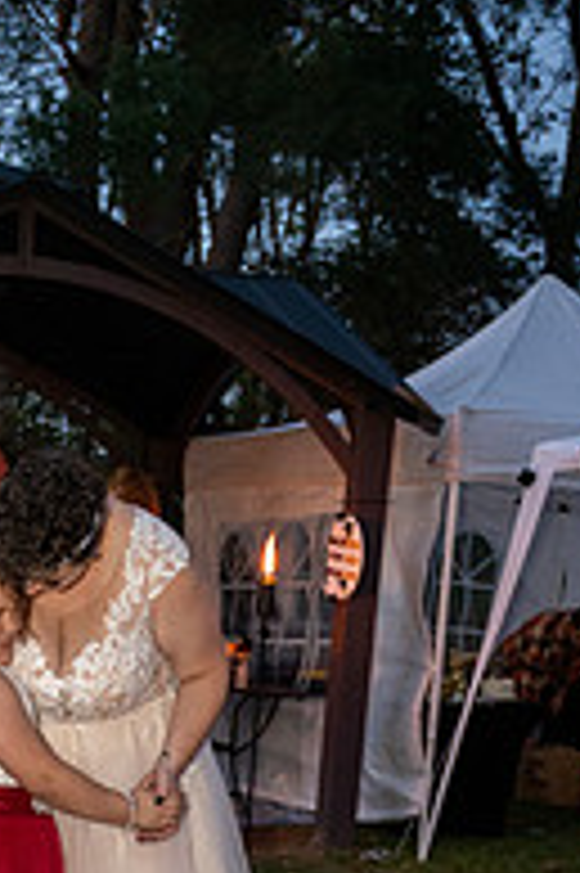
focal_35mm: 65
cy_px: 922
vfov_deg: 28.6
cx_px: 61
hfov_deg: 20.5
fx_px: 1574
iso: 6400
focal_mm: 28
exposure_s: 1/60
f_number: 2.8
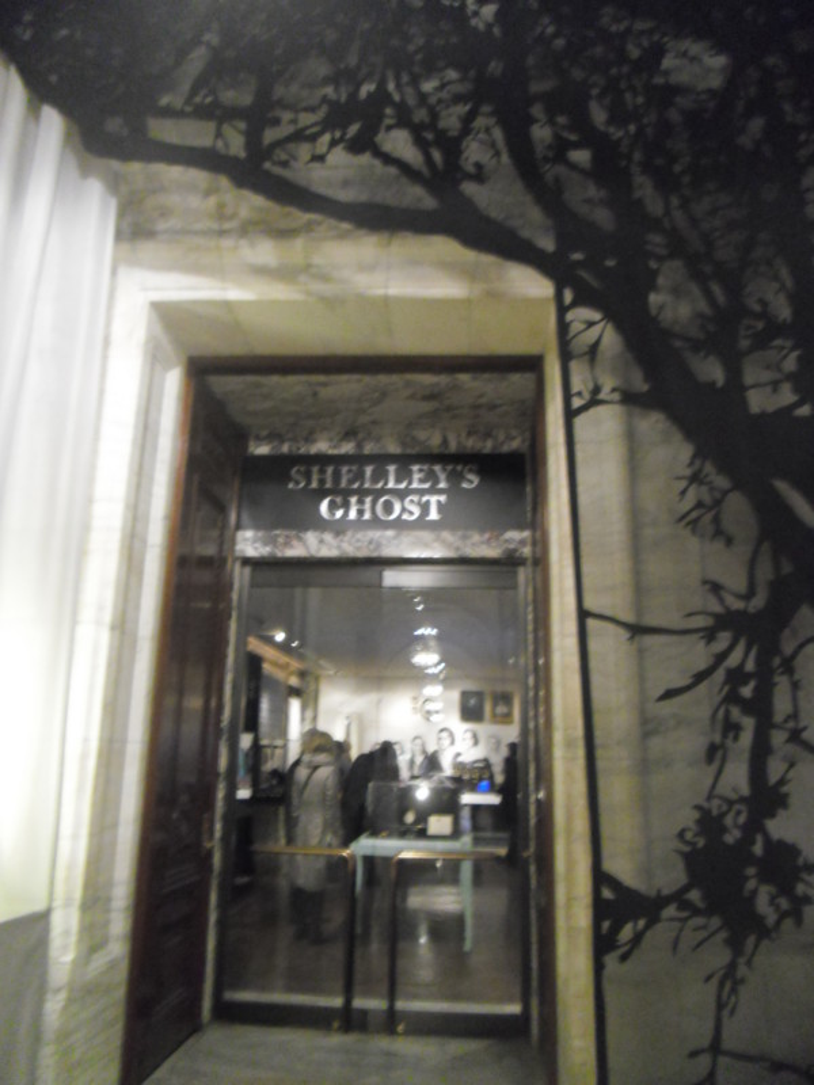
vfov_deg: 65.3
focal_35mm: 27
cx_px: 407
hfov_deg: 51.4
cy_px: 542
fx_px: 847
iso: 800
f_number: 3.2
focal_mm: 4.9
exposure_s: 1/8
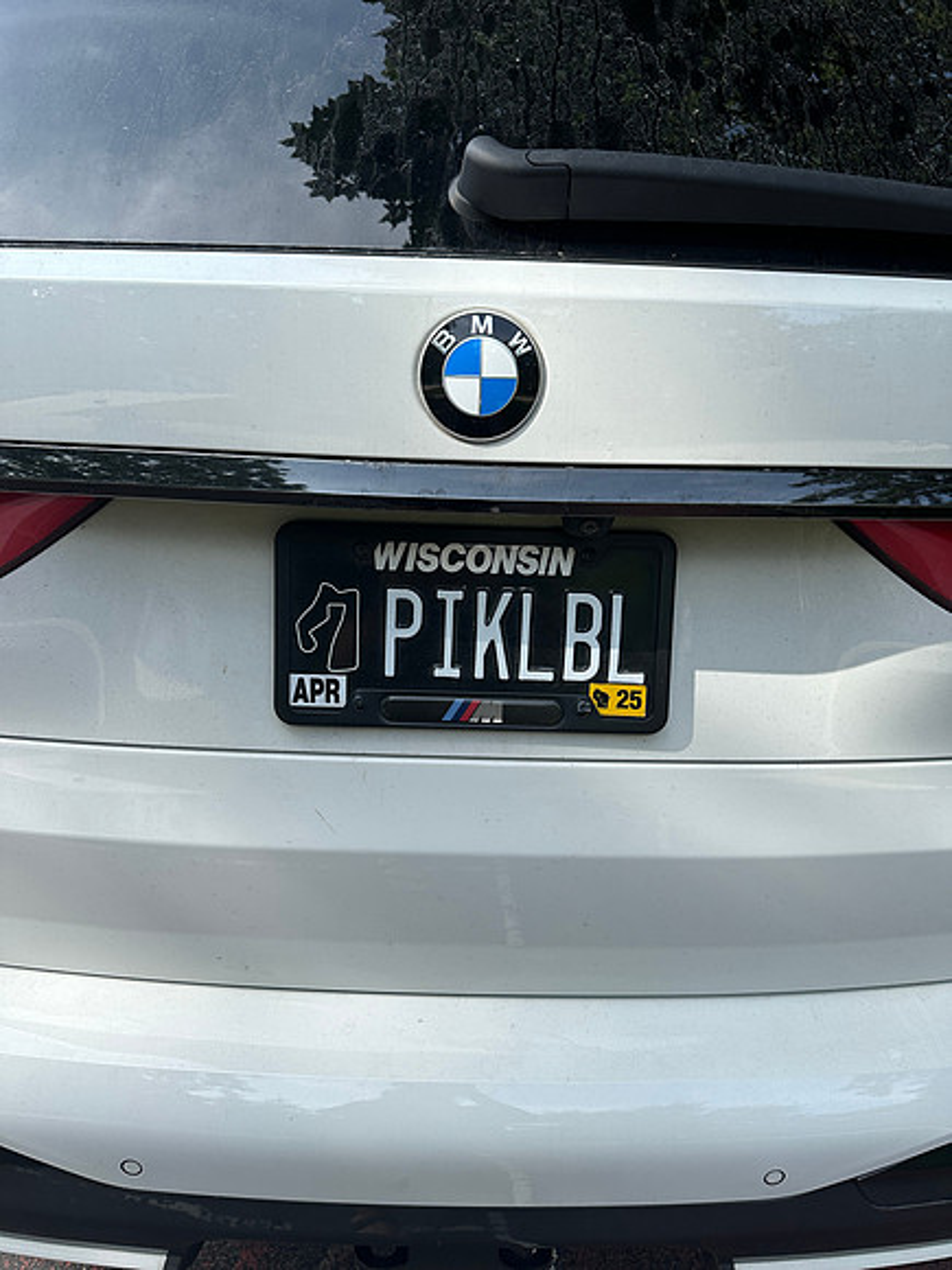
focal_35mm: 24
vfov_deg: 71.6
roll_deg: -2.0
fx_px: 880
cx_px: 476
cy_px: 635
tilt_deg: -20.3
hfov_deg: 56.8
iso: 80
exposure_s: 1/1357
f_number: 1.78
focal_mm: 6.86
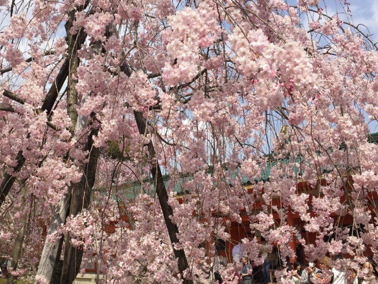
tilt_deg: +14.8
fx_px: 426
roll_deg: -2.1
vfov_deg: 36.8
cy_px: 144
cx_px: 151
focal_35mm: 39
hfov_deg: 47.6
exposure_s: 1/2326
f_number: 2.2
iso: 32
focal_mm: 4.15
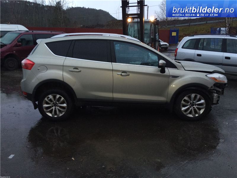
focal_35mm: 29
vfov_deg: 48.2
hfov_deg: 61.7
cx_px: 118
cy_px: 89
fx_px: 199
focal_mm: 4.15
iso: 100
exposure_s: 1/30
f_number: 2.2
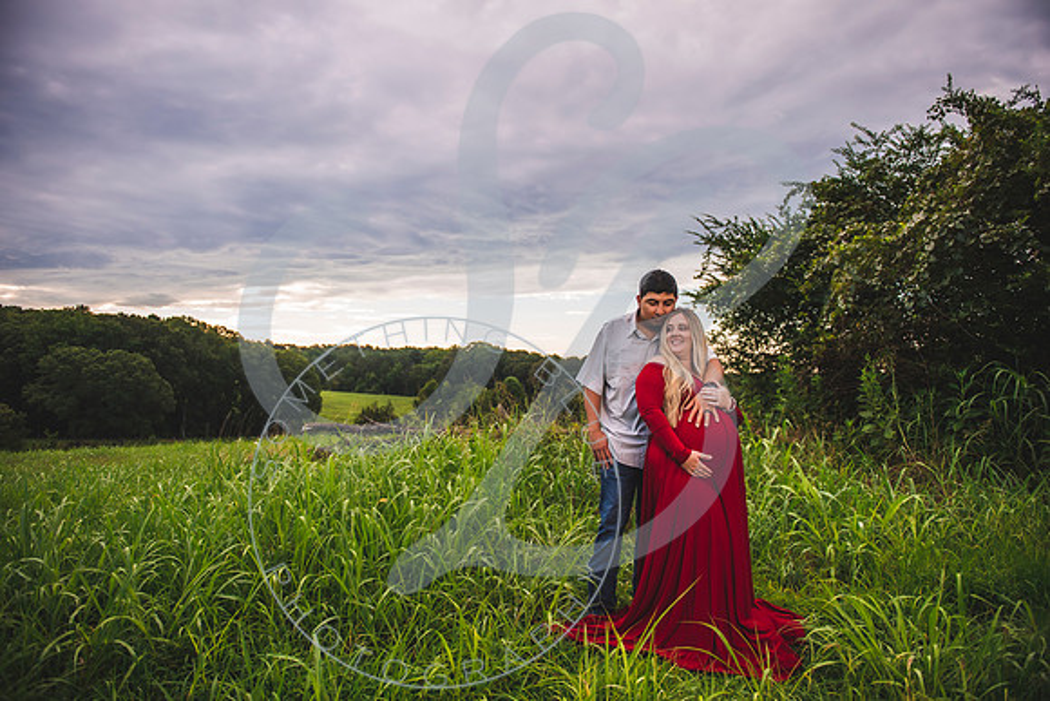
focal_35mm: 24
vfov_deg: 53.2
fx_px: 700
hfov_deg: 73.7
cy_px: 350
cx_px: 525
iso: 100
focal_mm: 24
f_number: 2.8
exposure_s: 1/500
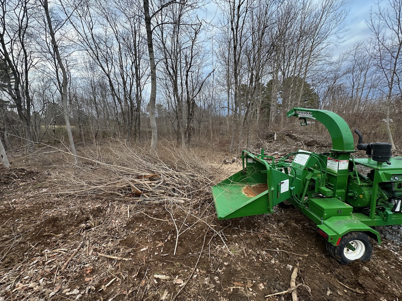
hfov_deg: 102.1
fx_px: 163
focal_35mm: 14
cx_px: 201
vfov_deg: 85.7
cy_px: 150
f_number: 2.2
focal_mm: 2.22
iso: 50
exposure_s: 1/99
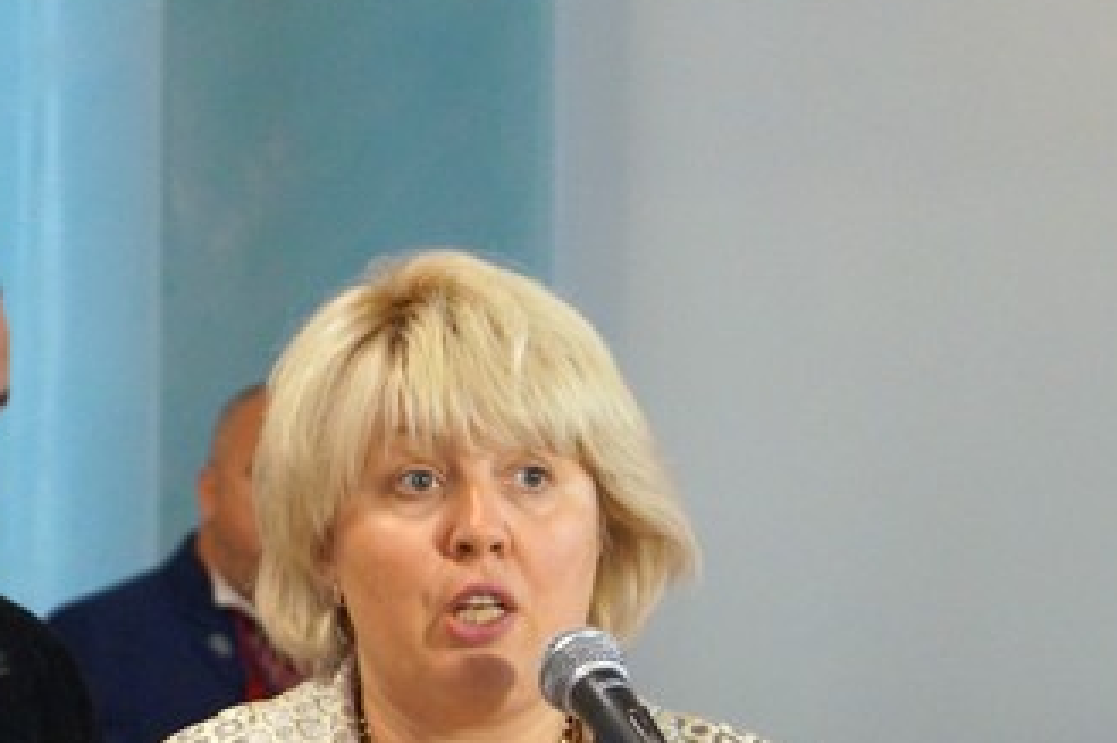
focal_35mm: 160
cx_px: 58
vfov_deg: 8.5
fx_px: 4959
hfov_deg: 12.7
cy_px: 743
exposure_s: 1/40
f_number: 5.6
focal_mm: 50
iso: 3200
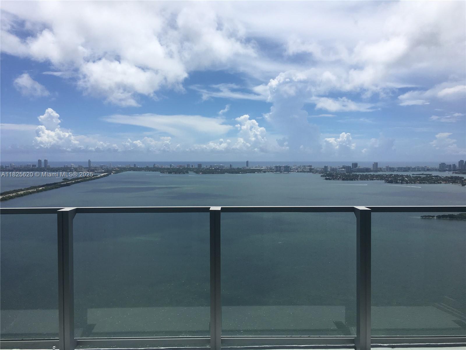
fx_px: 390
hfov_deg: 61.7
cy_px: 175
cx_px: 233
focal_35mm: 29
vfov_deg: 48.2
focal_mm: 4.15
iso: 25
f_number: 2.2
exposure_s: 1/3205
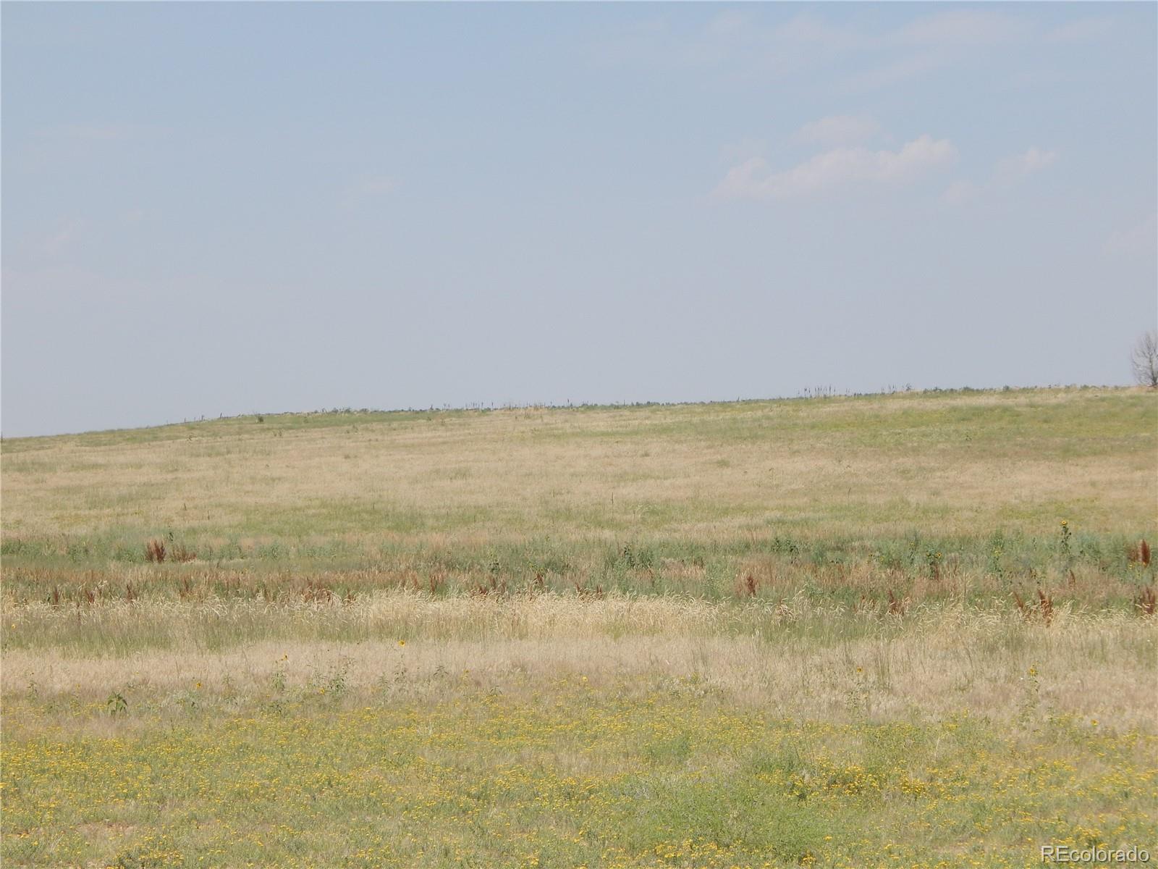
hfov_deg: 21.1
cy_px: 434
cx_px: 579
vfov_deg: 15.9
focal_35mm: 93
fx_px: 3111
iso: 125
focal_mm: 16.6
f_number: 4.4
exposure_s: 1/1250
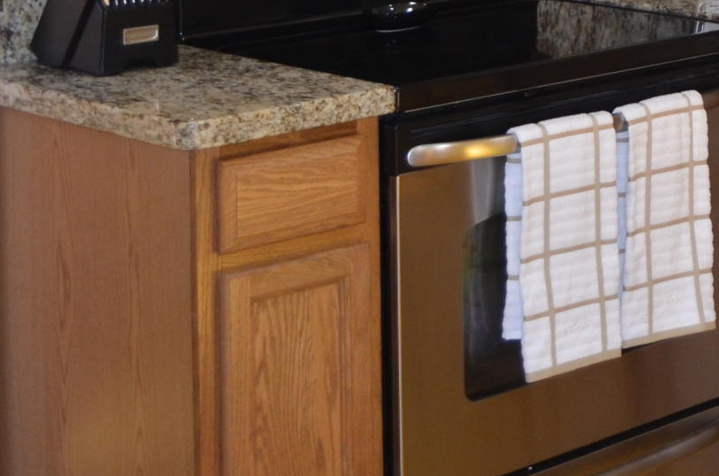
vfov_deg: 11.6
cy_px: -332
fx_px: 2193
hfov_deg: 16.5
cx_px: 1151
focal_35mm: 110
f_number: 4
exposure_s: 1/60
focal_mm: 20
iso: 400
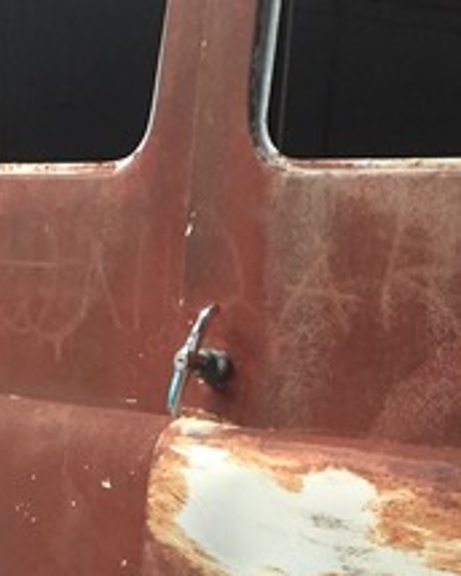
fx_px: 1347
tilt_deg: -18.6
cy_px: 504
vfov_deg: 23.6
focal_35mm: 79
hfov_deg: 19.2
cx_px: 359
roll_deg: -0.9
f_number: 2.2
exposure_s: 1/33
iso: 200
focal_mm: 4.15
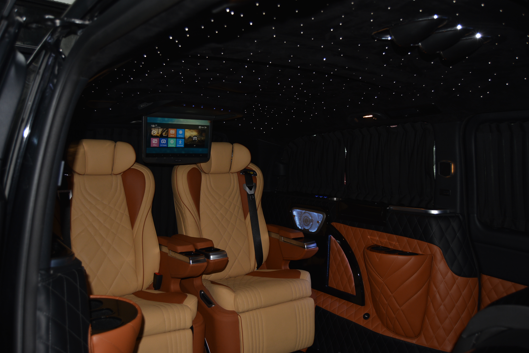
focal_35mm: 28
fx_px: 411
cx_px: 266
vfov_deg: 46.4
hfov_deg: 65.5
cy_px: 172
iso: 200
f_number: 3.5
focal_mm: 18
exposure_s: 1/60
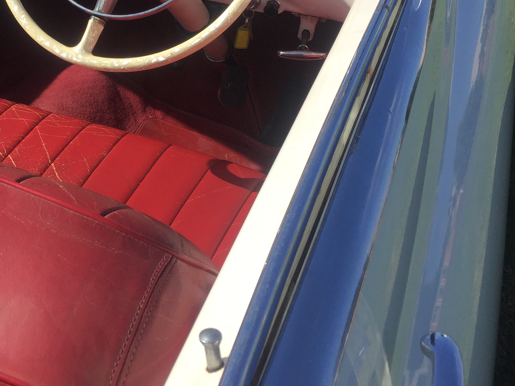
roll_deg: -0.1
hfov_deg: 34.6
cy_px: 68
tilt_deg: -27.3
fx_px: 788
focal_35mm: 53
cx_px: 72
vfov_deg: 26.9
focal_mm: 4.15
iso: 32
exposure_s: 1/2083
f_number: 2.2
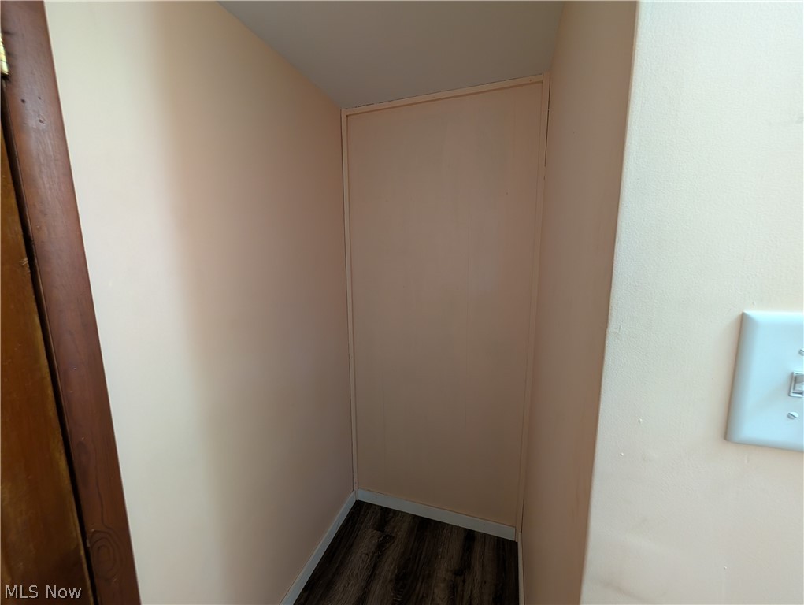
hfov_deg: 110.5
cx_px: 402
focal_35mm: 12
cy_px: 302
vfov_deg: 94.6
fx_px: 279
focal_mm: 2.02
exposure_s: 1/24
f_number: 1.7
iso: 128
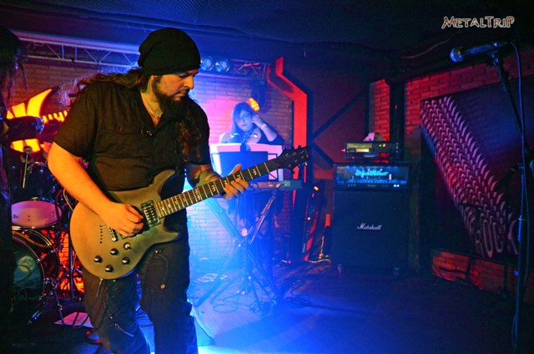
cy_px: 177
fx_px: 377
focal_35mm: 26
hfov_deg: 70.5
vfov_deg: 50.2
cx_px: 267
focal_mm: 17
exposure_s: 1/100
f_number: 2.8
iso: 5600
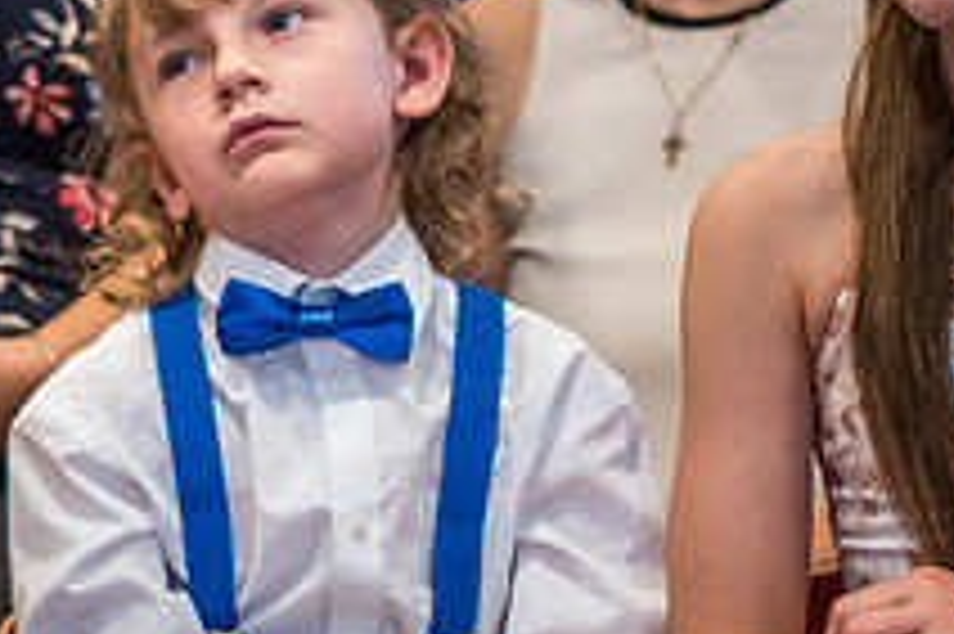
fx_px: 7255
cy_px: 268
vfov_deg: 5.0
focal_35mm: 274
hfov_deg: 7.4
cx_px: -266
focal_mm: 100
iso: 1600
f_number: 2.8
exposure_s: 1/125
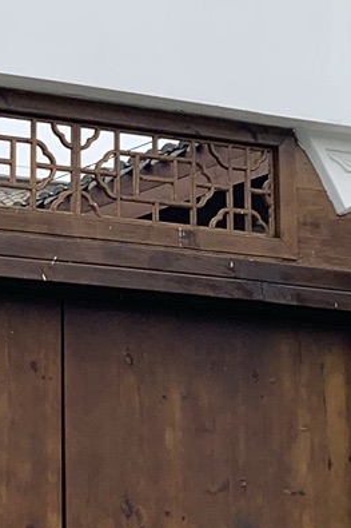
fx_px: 2005
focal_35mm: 137
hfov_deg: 10.0
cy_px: 192
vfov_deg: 15.0
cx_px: 53
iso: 25
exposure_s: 1/577
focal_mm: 4.25
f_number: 1.8
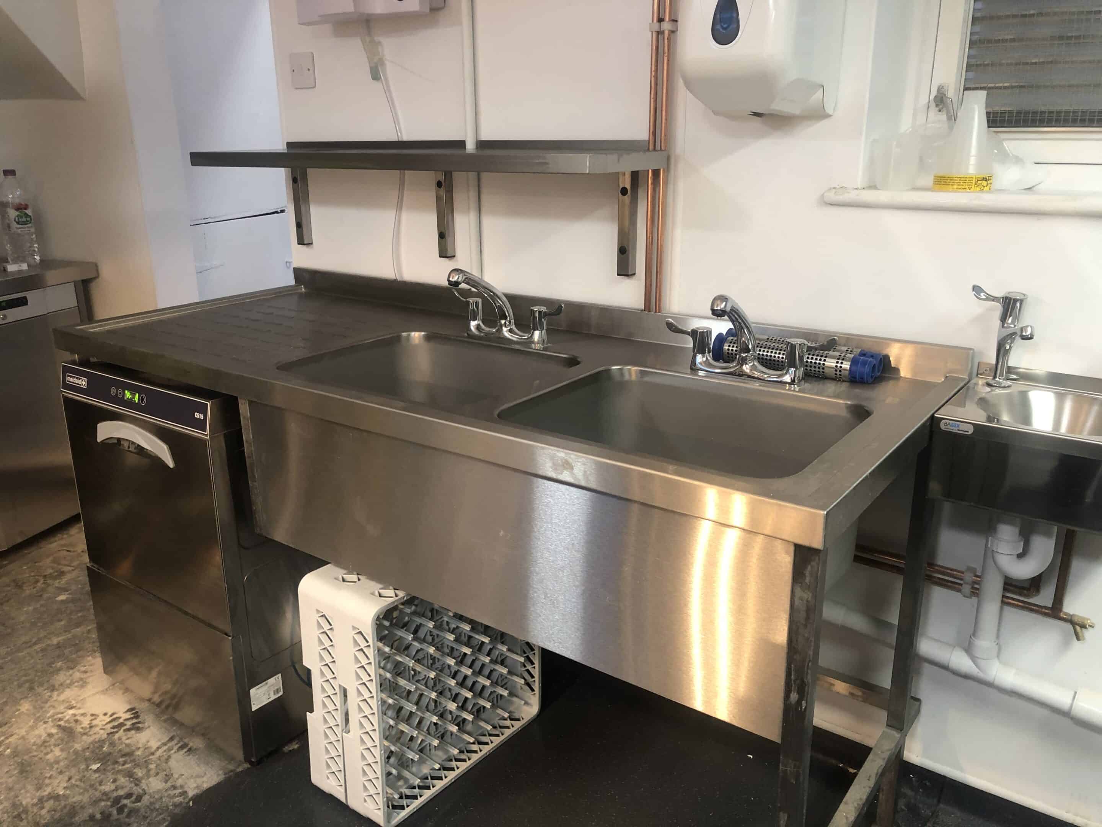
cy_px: 414
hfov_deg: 63.4
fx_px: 891
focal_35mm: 28
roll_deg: +0.8
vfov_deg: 49.7
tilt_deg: -17.7
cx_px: 551
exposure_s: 1/17
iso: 40
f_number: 1.8
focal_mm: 3.99
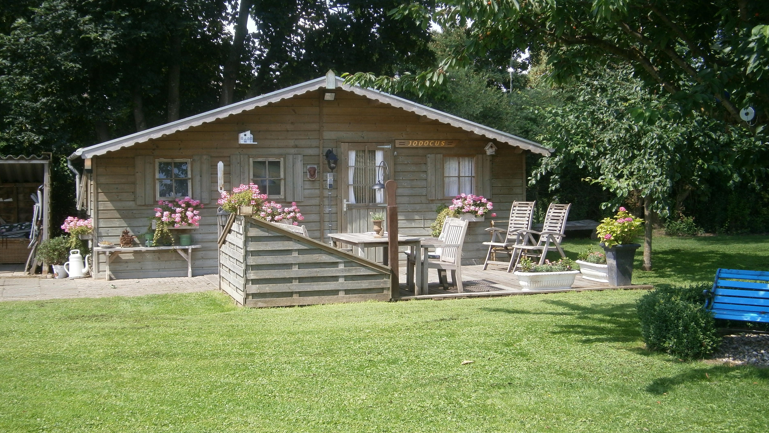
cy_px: 233
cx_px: 380
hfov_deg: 39.9
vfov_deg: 23.1
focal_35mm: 52
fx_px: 1060
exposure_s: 1/320
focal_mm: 8.3
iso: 80
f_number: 3.4
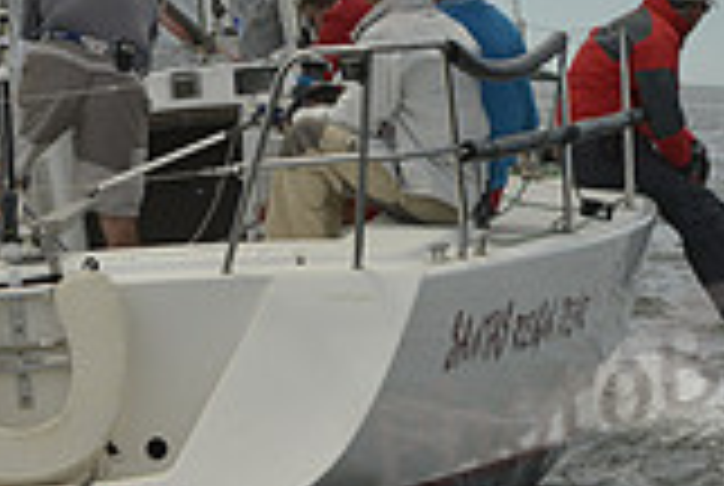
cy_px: 205
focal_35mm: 252
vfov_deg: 5.5
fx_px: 5077
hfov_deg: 8.1
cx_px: 139
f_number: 9
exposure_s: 1/1600
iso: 280
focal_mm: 70
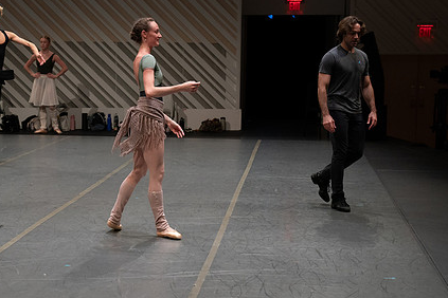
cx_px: 148
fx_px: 1195
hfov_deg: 21.2
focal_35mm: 96
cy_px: 141
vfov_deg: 14.3
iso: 3200
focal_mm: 70
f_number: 4
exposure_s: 1/400
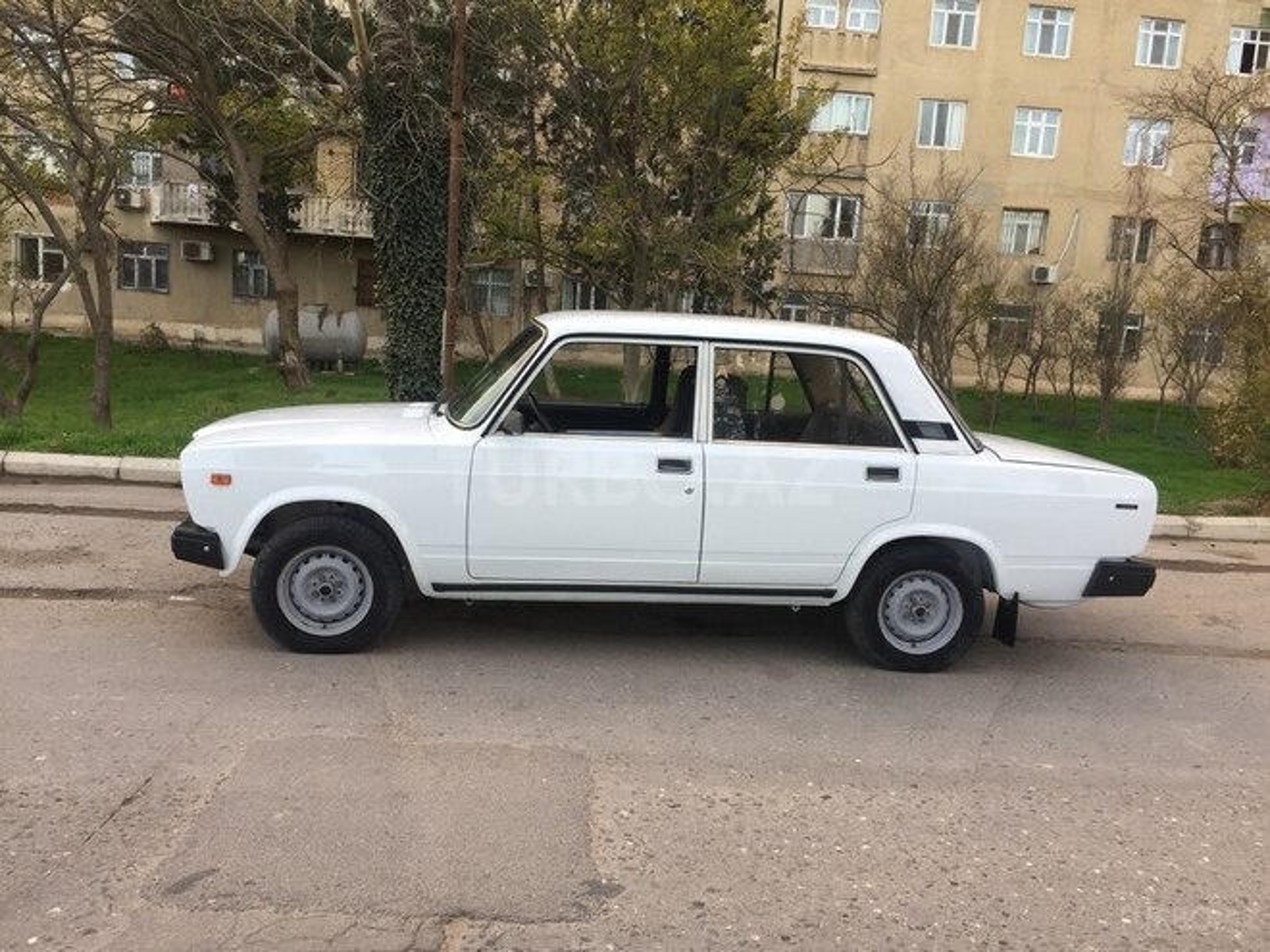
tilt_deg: -9.2
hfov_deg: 61.7
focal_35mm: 29
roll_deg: -2.9
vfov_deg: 48.2
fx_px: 1064
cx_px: 635
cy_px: 476
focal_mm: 4.15
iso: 32
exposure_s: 1/120
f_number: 2.2
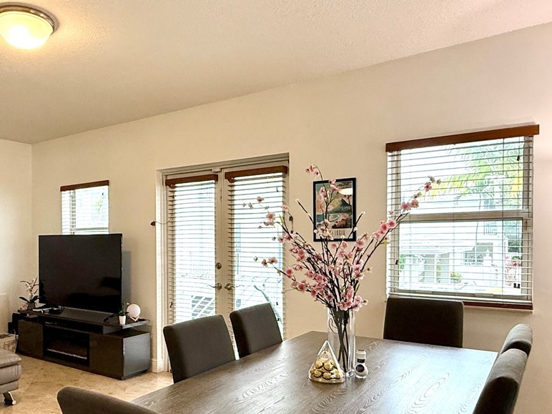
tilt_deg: -1.8
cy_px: 256
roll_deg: +0.8
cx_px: 180
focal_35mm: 29
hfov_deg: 60.1
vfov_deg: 47.8
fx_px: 462
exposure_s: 1/100
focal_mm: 2.22
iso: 200
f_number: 2.2
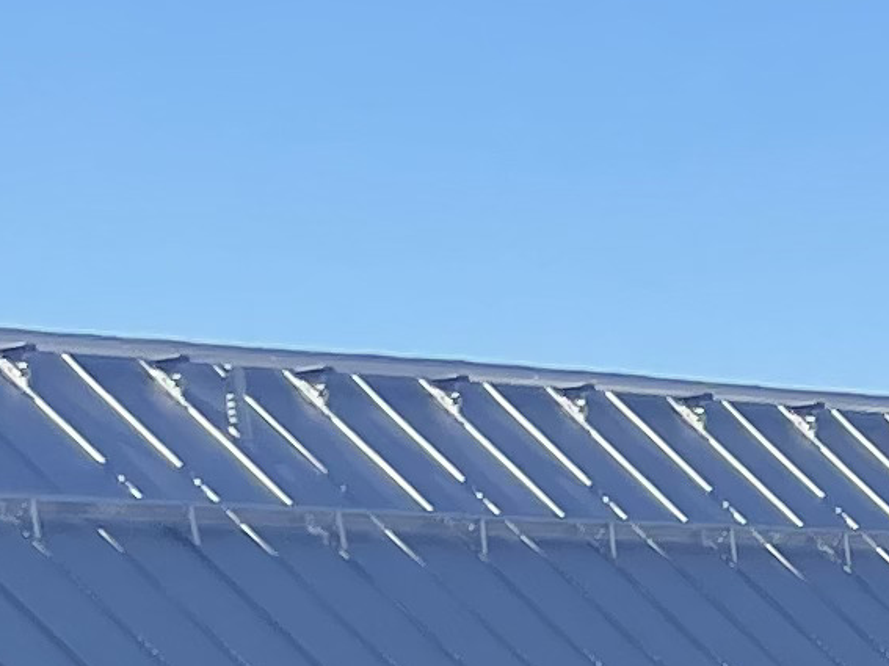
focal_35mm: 185
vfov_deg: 7.1
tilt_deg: -13.5
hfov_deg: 9.0
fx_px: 4750
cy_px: 2090
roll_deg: +5.7
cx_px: 2524
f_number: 1.6
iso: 32
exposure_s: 1/895
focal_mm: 4.2
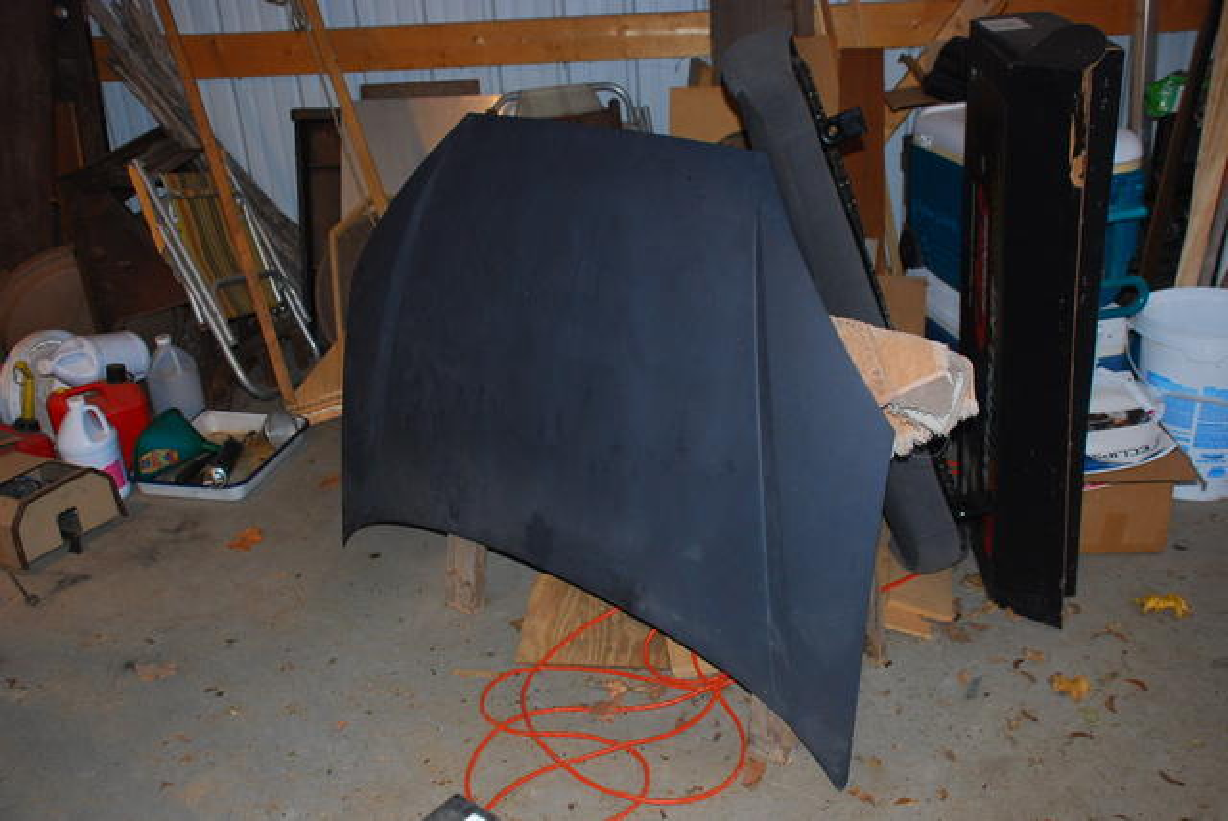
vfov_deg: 40.0
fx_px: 1127
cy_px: 410
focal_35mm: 33
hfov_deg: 57.2
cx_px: 614
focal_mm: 22
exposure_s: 1/60
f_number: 3.8
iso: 400
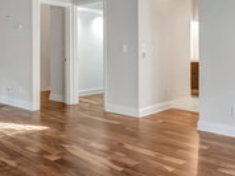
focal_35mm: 39
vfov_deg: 36.3
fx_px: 264
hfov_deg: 46.3
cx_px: 59
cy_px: 57
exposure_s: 1
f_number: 8
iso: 200
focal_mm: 10
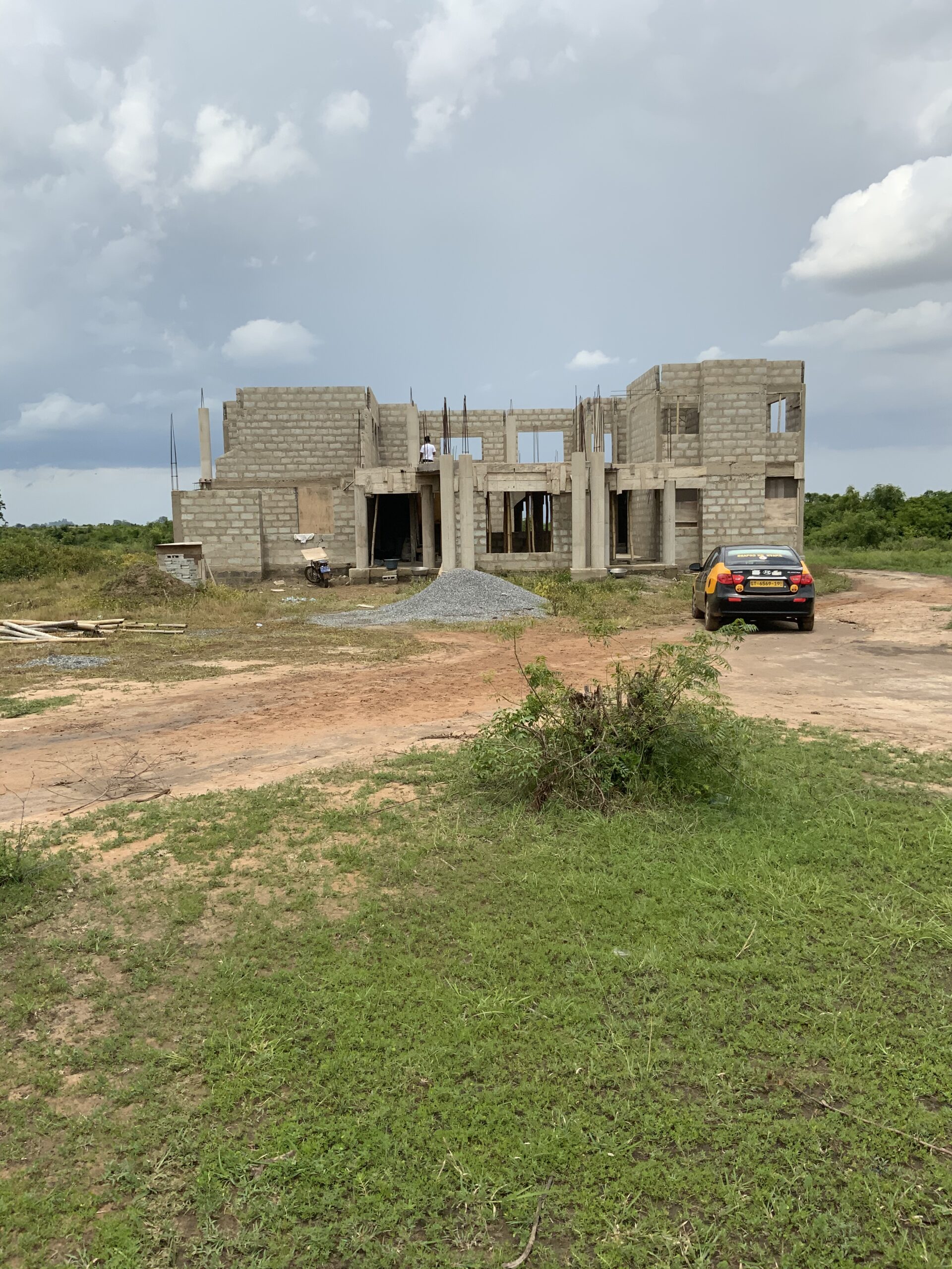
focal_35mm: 29
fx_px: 1063
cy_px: 634
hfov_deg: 48.2
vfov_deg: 61.7
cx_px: 476
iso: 20
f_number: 1.8
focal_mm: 3
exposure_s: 1/2667
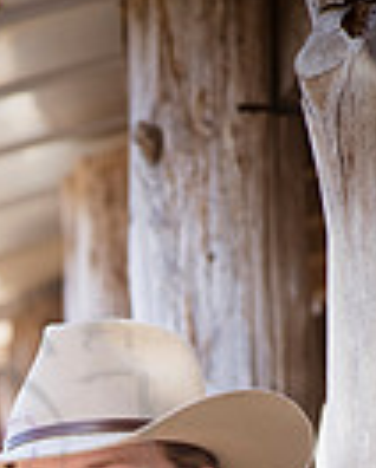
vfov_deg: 4.1
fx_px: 6439
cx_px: 0
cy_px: 776
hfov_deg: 3.3
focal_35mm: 464
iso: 800
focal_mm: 145
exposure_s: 1/500
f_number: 5
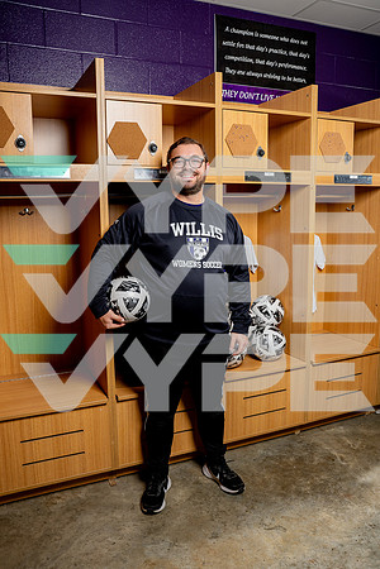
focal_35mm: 29
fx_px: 459
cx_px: 190
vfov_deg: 63.7
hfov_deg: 45.0
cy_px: 284
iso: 200
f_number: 8
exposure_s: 1/250
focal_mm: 29
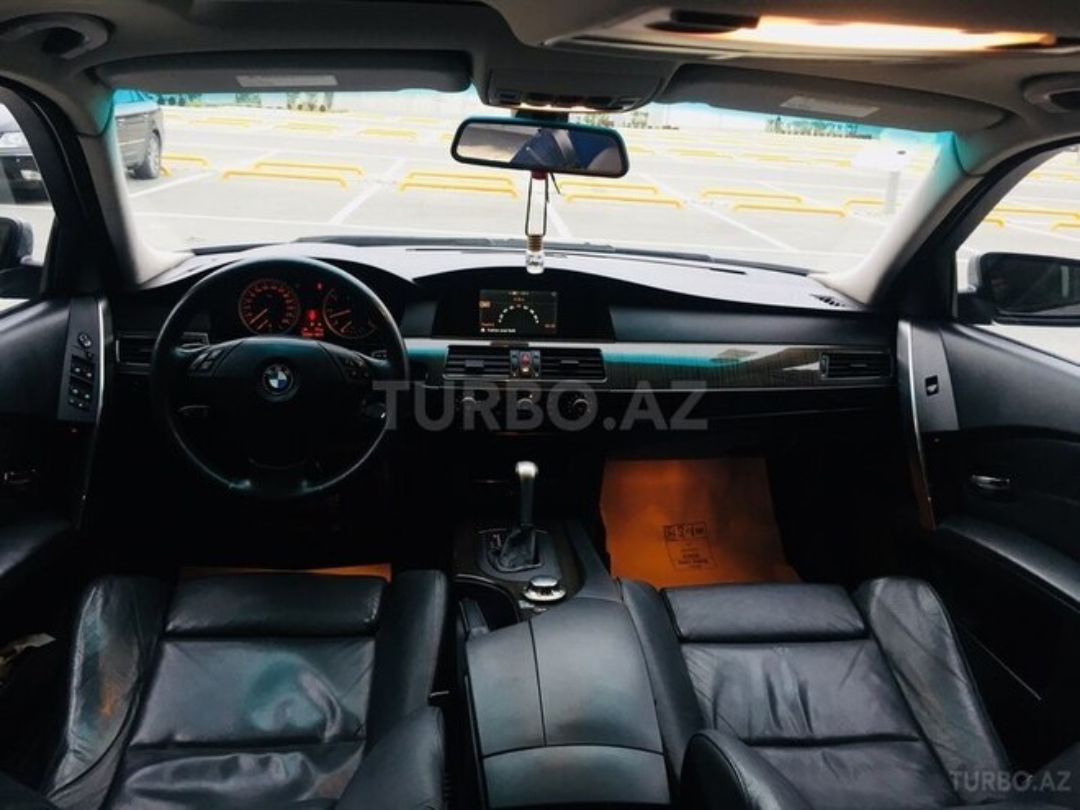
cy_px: 405
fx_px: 905
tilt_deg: -19.2
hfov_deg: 61.7
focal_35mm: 29
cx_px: 540
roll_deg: -3.9
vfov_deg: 48.2
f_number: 2.2
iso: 80
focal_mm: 4.15
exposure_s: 1/33
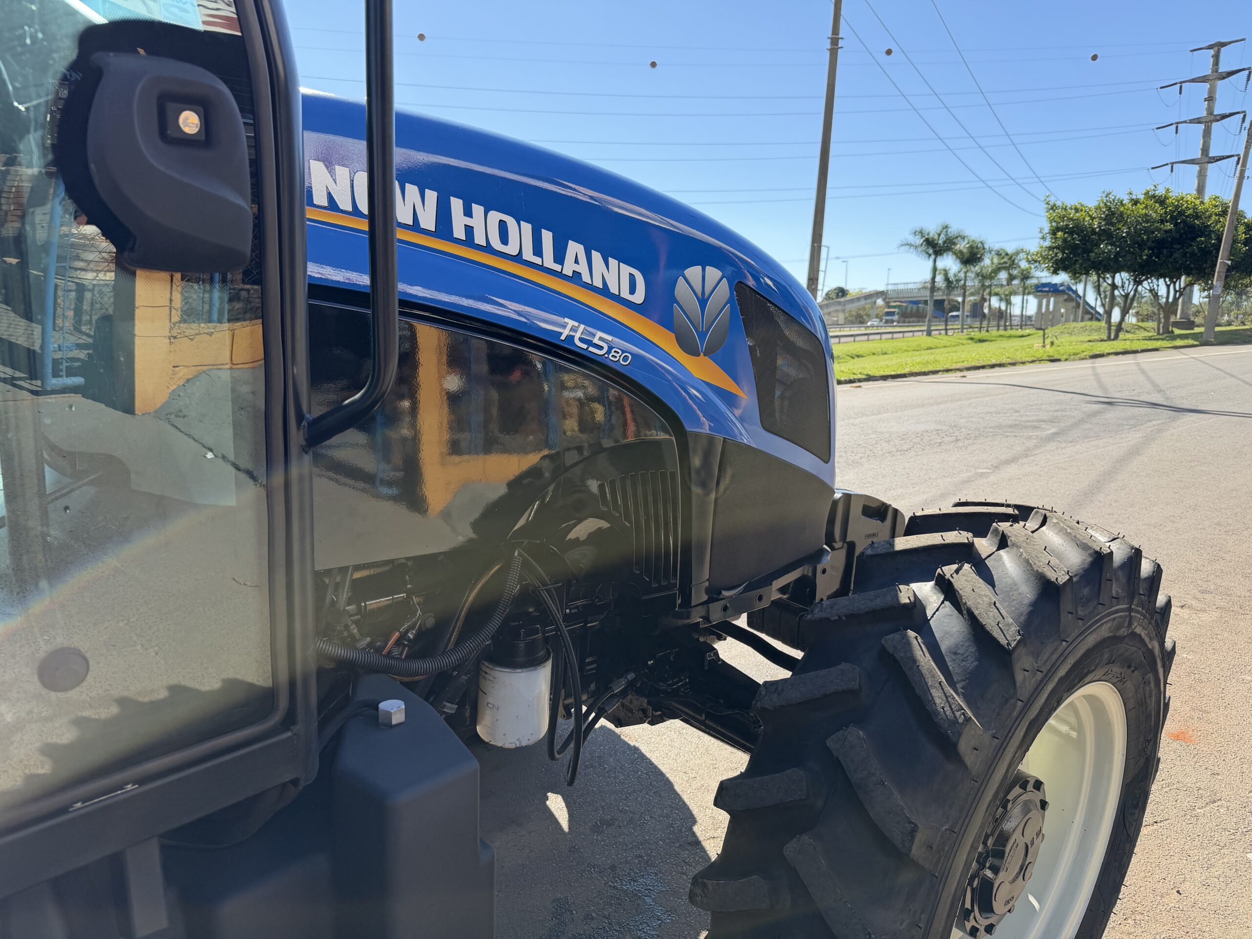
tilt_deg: -8.9
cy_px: 470
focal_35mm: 24
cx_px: 626
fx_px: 868
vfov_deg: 56.8
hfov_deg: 71.6
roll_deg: -2.8
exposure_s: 1/1385
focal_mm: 6.76
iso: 80
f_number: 1.78
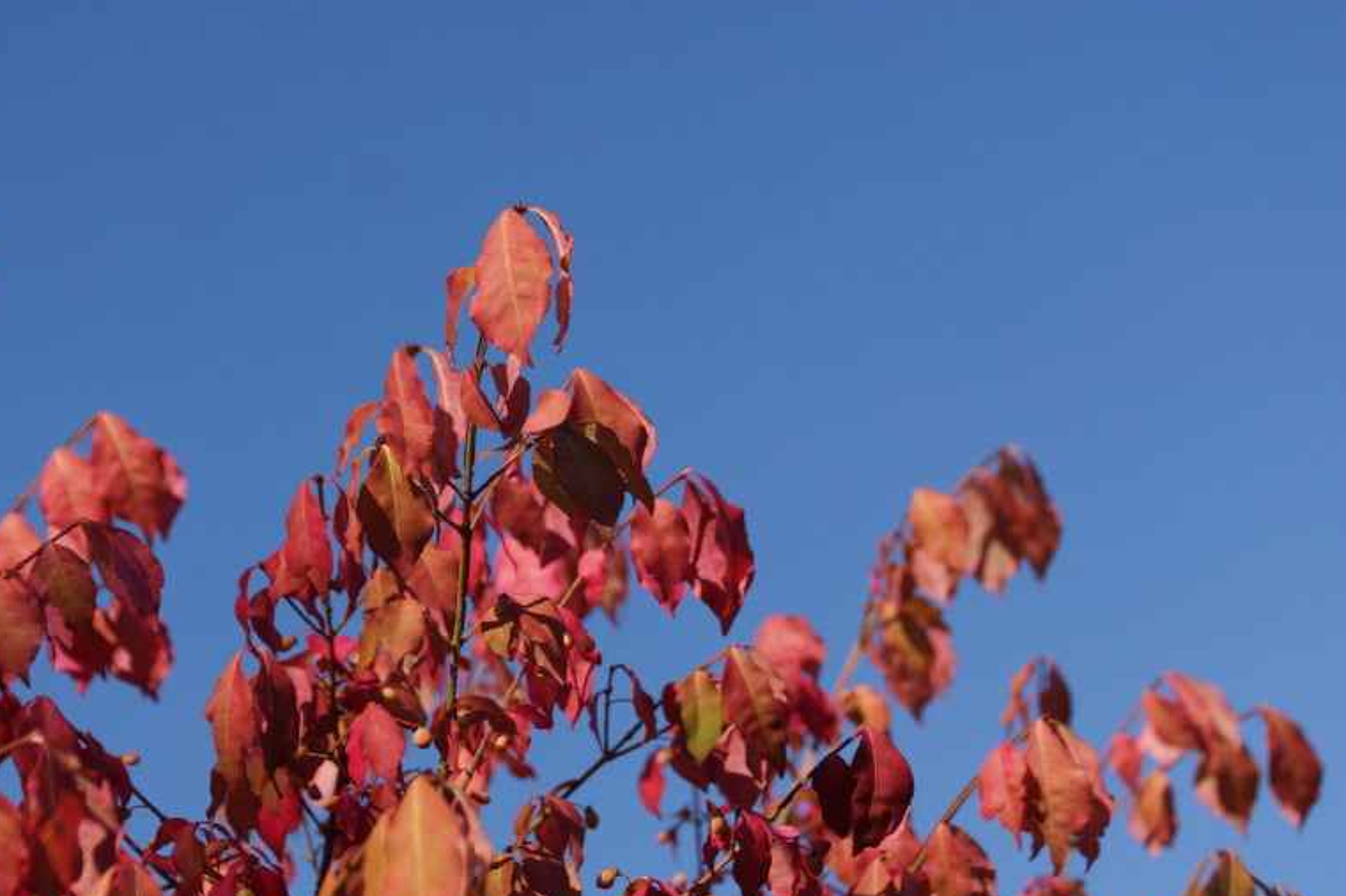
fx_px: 6194
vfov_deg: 8.3
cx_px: 574
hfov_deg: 12.4
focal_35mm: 166
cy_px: 616
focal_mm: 75
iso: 100
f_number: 5.6
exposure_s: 1/160
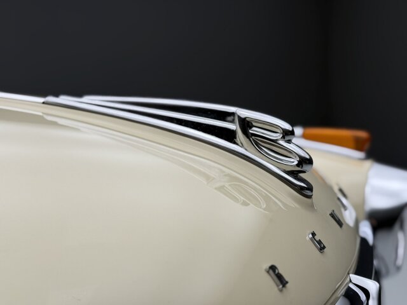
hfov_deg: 39.7
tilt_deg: -4.7
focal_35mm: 48
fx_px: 564
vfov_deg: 30.3
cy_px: 152
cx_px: 204
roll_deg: +1.3
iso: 50
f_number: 1.78
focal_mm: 6.76
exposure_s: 1/121
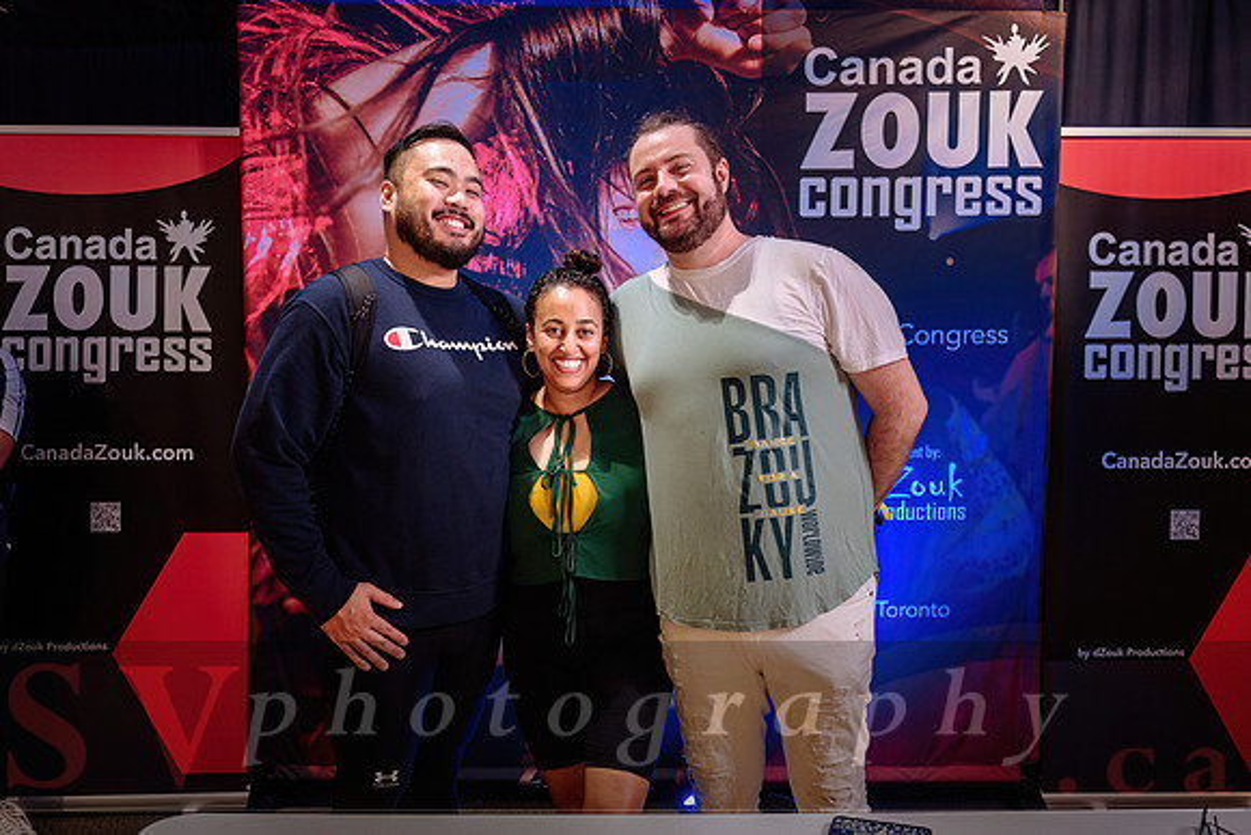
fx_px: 1154
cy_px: 418
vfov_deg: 39.8
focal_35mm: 33
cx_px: 626
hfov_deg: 56.9
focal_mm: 32
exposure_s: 1/60
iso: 640
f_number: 3.2
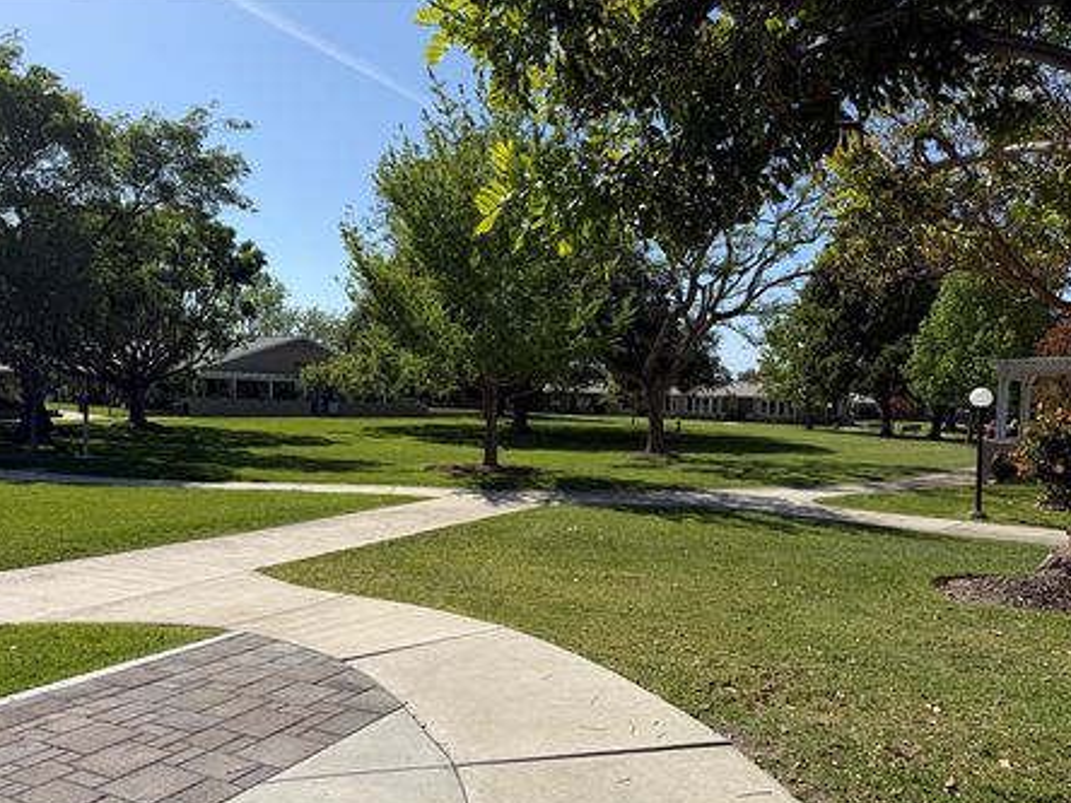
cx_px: 480
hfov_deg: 65.2
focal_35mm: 27
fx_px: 835
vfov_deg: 51.3
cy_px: 438
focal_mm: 6.76
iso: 80
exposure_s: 1/6173
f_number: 1.78
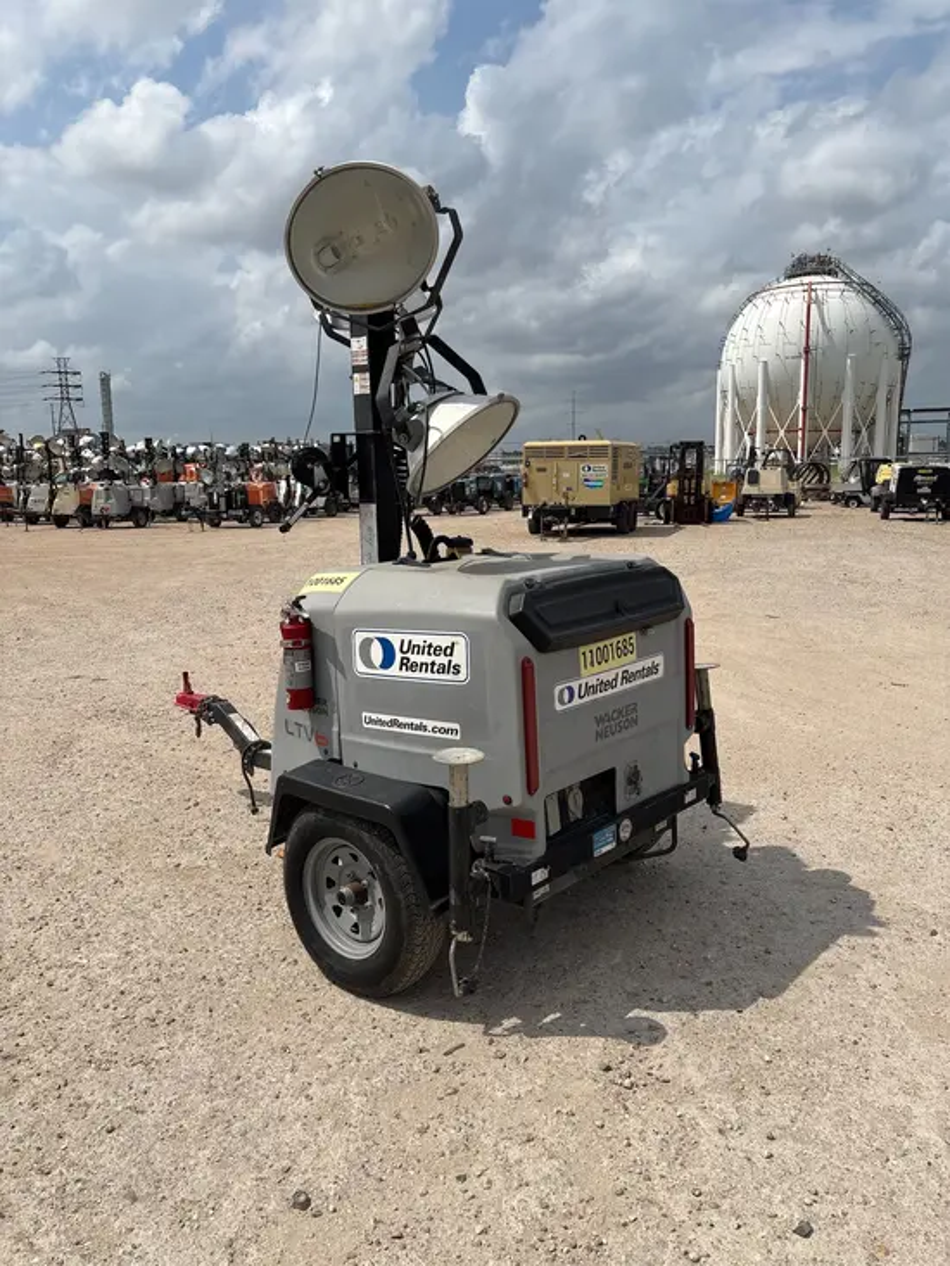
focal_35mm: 26
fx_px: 951
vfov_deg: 67.3
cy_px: 633
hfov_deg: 53.1
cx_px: 475
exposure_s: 1/7692
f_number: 1.6
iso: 50
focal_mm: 5.96
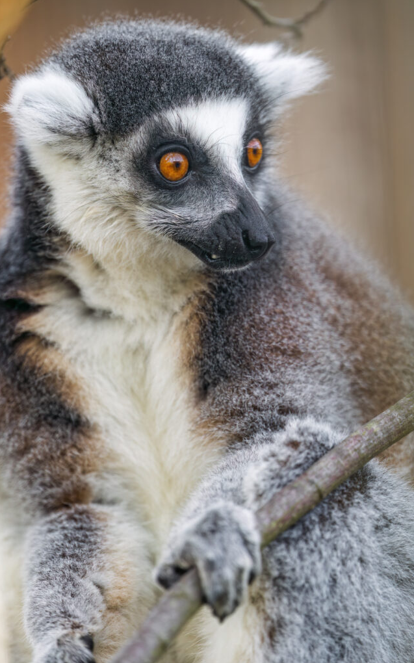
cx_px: 199
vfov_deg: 6.0
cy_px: 331
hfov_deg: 3.8
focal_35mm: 348
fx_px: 6286
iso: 900
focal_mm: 340
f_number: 5
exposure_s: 1/640
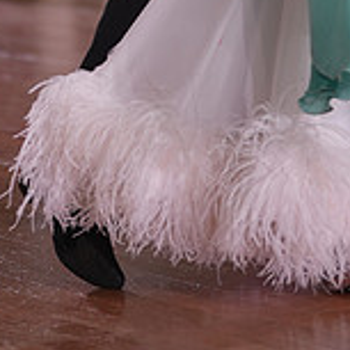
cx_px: 299
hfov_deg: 5.6
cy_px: -286
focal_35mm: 313
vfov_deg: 5.5
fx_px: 3580
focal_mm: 97
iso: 640
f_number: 2.8
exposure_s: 1/400
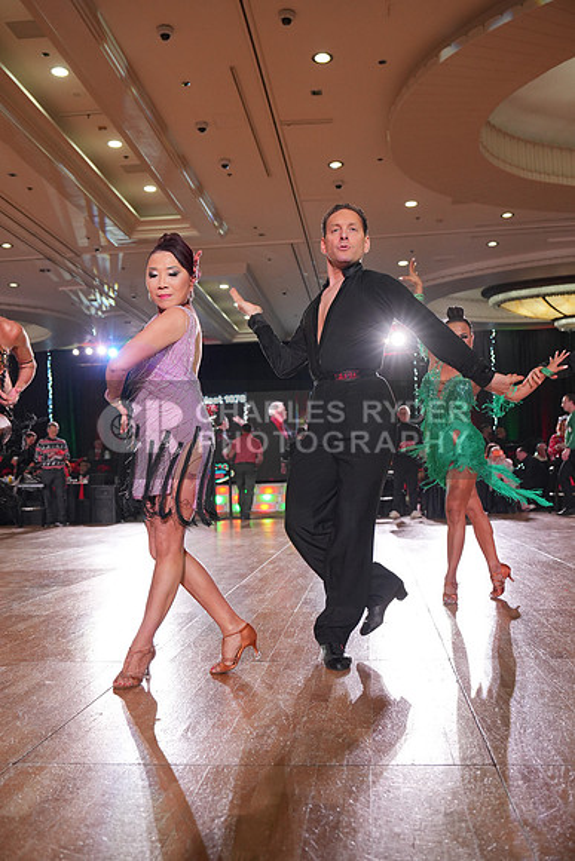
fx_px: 814
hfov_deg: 38.9
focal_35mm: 34
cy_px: 430
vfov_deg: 55.8
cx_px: 288
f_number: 4
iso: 2000
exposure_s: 1/500
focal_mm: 34
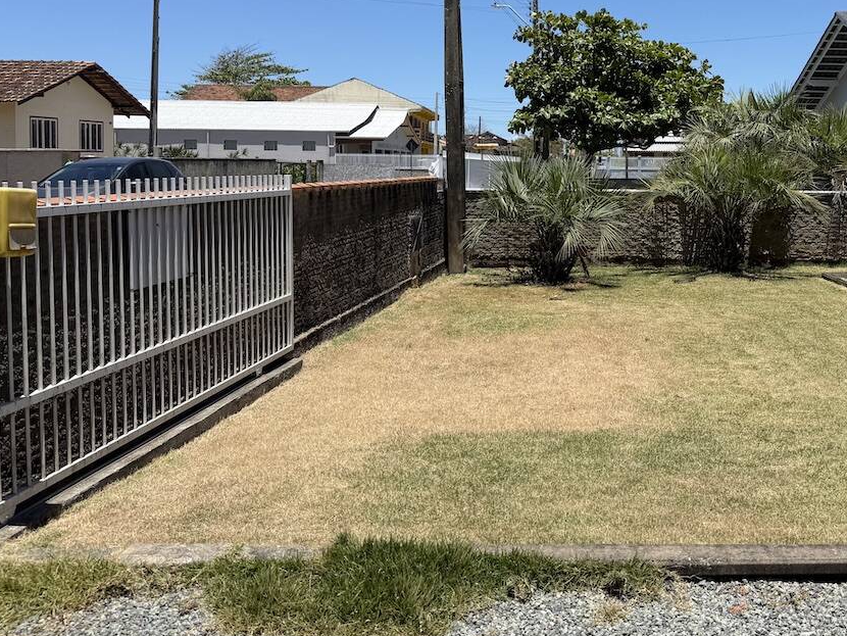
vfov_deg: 38.1
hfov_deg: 48.9
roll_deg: -0.6
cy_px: 190
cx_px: 594
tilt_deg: -1.2
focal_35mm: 37
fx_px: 906
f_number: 1.78
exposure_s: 1/5319
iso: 80
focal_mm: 6.76
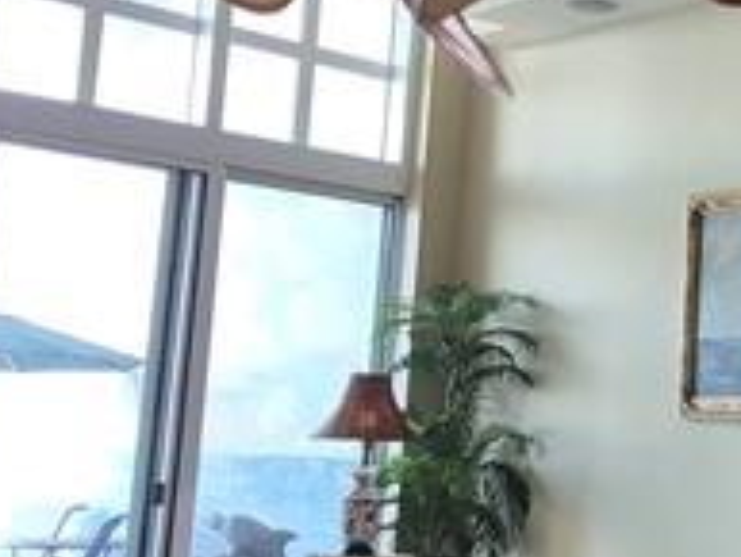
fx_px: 1478
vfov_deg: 21.3
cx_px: 810
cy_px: 280
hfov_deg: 26.1
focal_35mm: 69
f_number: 2.2
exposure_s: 1/60
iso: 80
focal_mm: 1.74
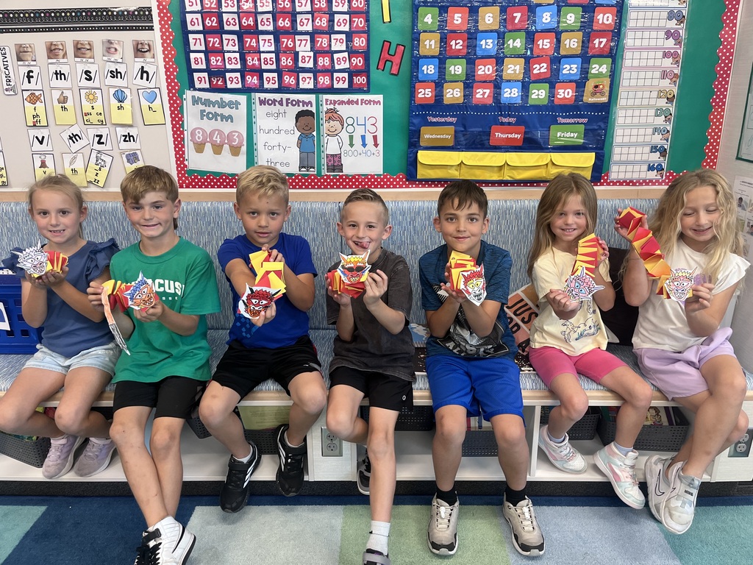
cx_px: 376
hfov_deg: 67.3
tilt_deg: -18.5
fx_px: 566
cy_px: 282
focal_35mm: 26
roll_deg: +1.0
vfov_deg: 53.1
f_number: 1.6
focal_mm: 5.1
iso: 125
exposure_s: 1/110
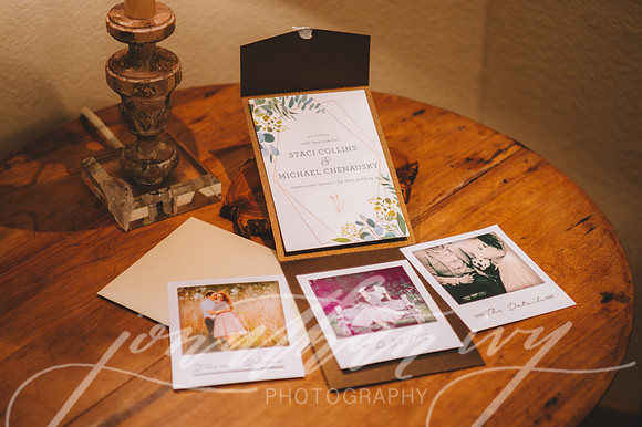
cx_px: 305
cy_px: 220
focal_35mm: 65
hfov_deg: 30.9
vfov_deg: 20.8
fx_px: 1161
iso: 2000
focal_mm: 62
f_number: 2.8
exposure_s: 1/125
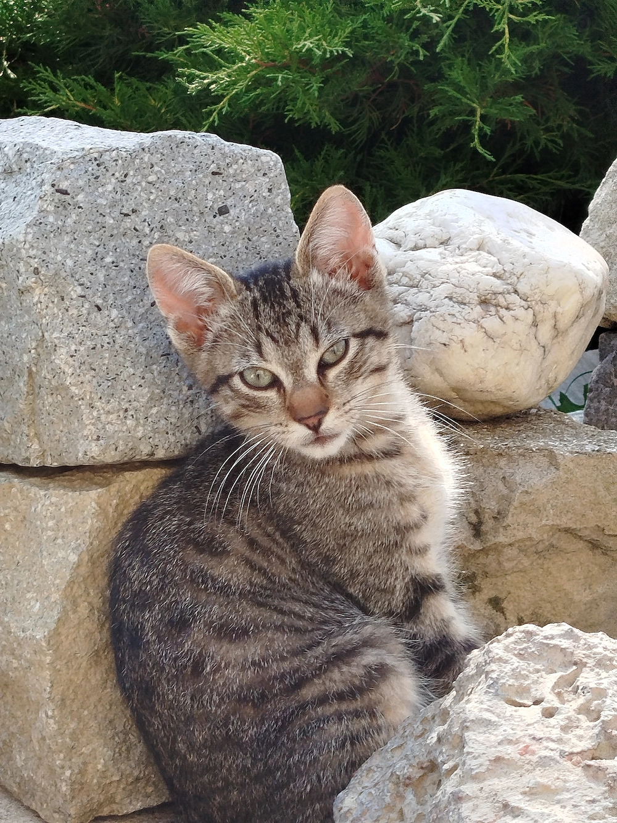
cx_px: 308
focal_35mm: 129
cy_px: 412
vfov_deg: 15.3
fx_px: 3067
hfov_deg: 11.5
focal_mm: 5.31
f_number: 1.7
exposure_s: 1/120
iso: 50
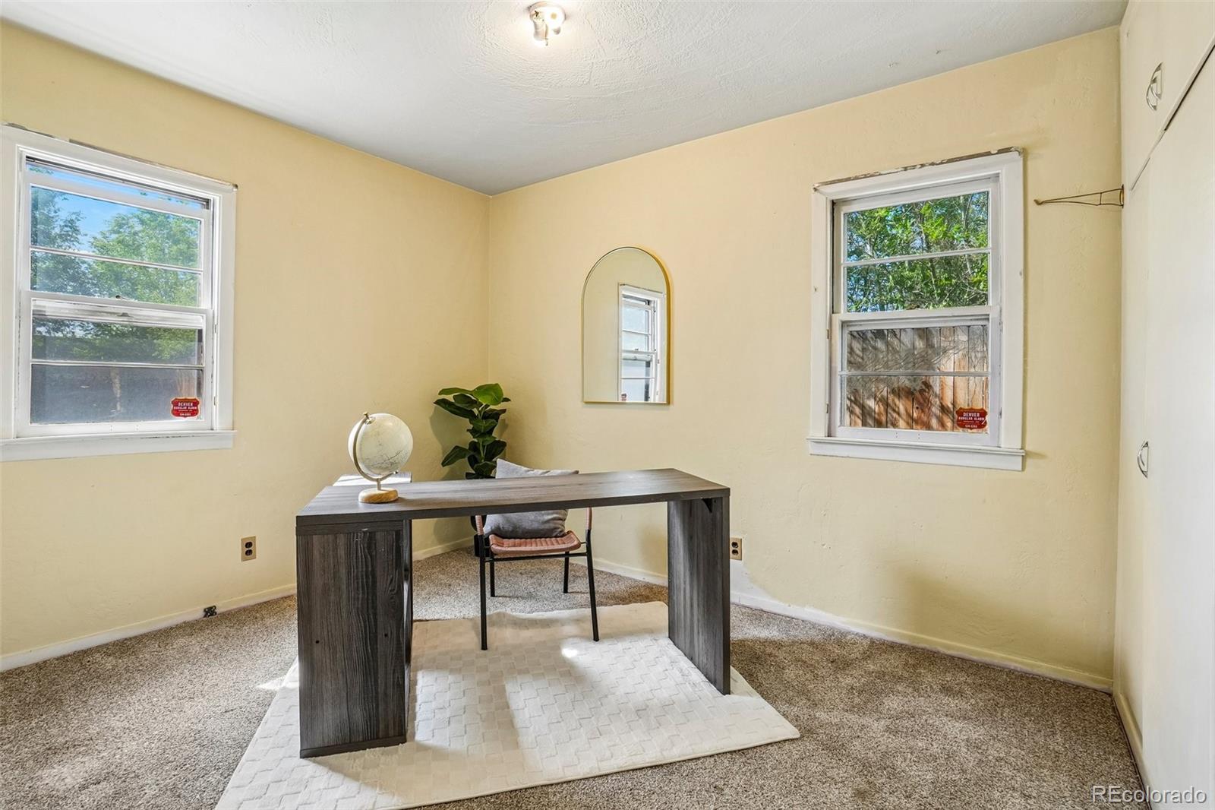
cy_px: 405
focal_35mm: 15
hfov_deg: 100.4
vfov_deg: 77.3
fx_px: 506
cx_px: 608
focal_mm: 10
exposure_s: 1/50
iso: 400
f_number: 8
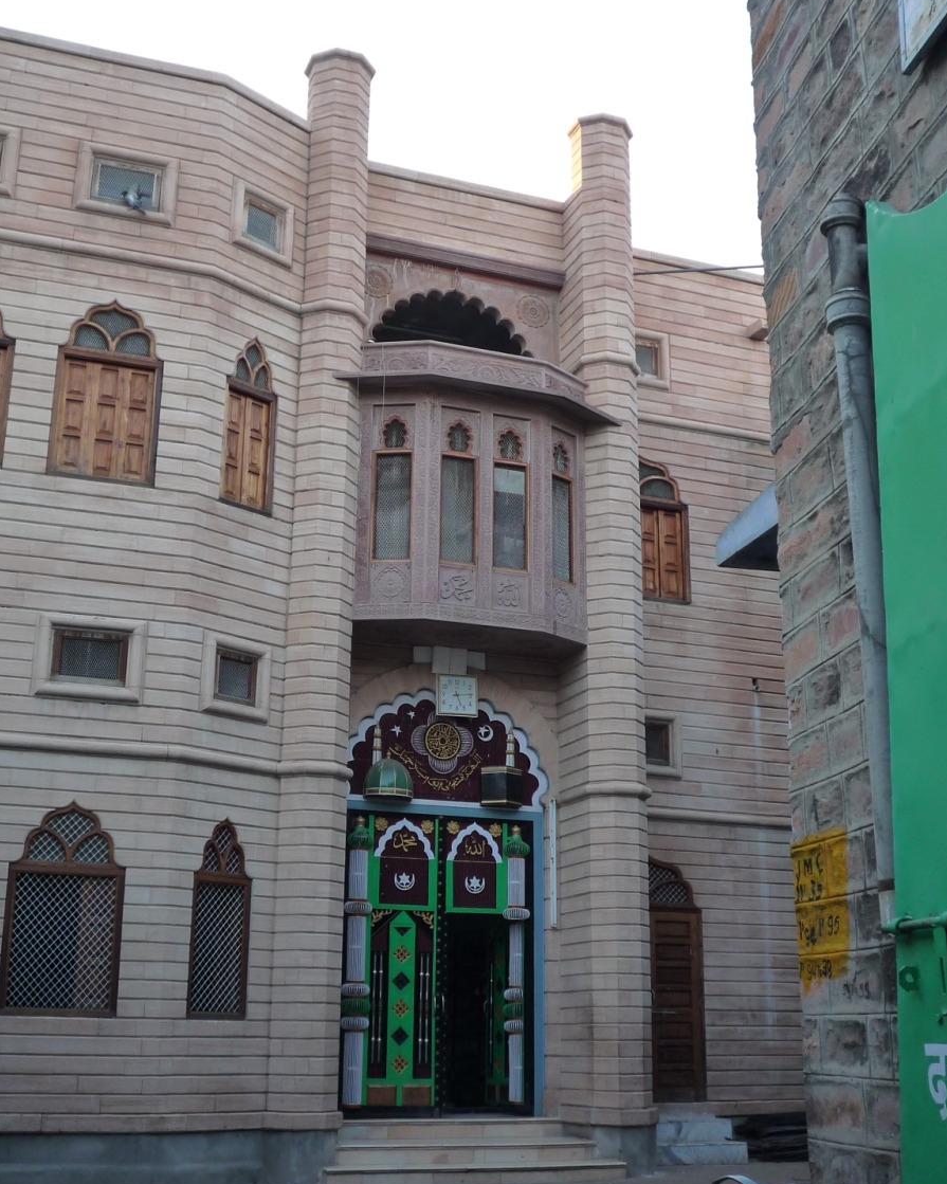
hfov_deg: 33.4
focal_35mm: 45
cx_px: 474
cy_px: 606
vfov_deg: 41.2
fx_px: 1577
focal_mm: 6.3
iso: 160
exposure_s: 1/80
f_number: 3.8
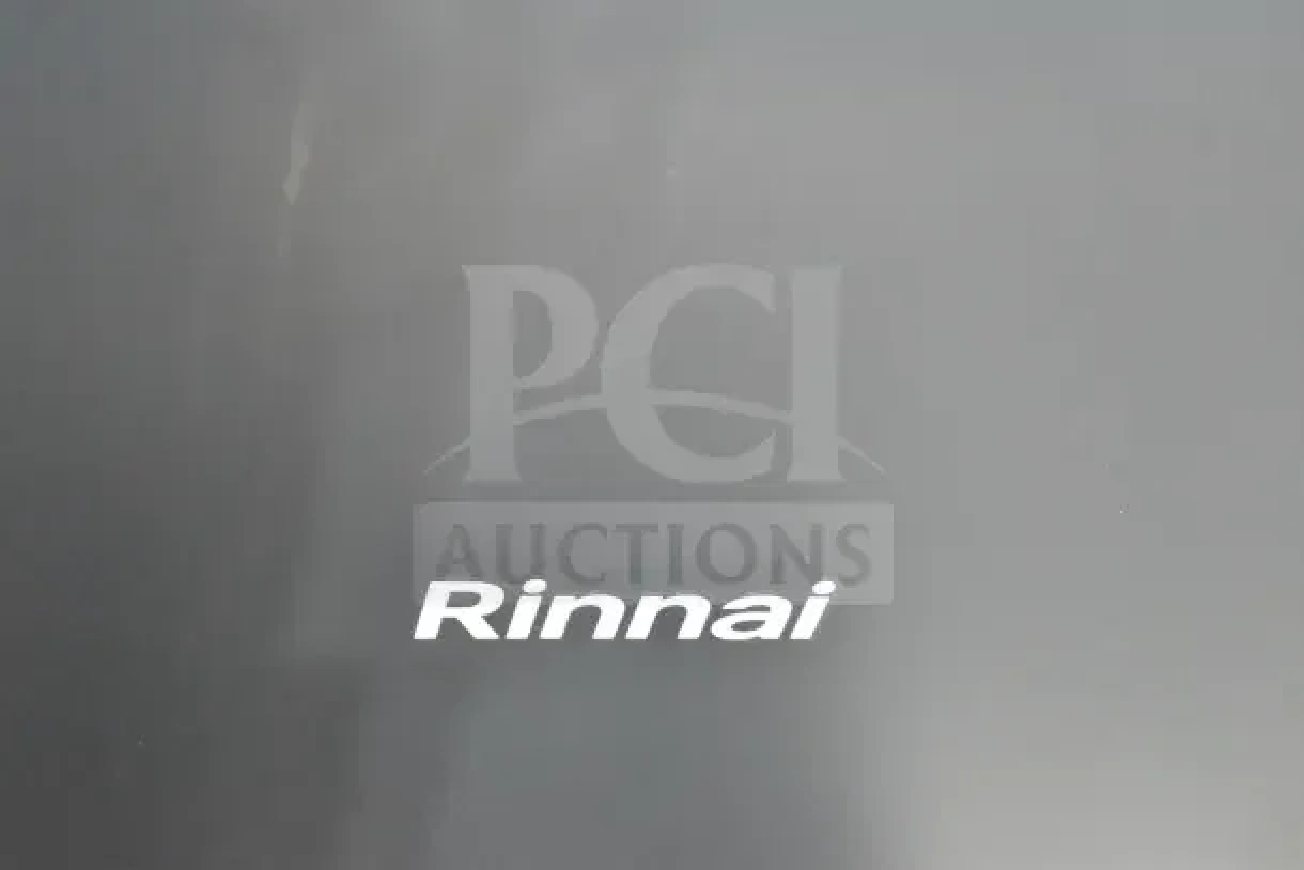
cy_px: 435
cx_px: 652
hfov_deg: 24.6
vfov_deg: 16.6
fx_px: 2989
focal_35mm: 82
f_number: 5.6
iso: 18000
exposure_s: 1/100
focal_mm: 55
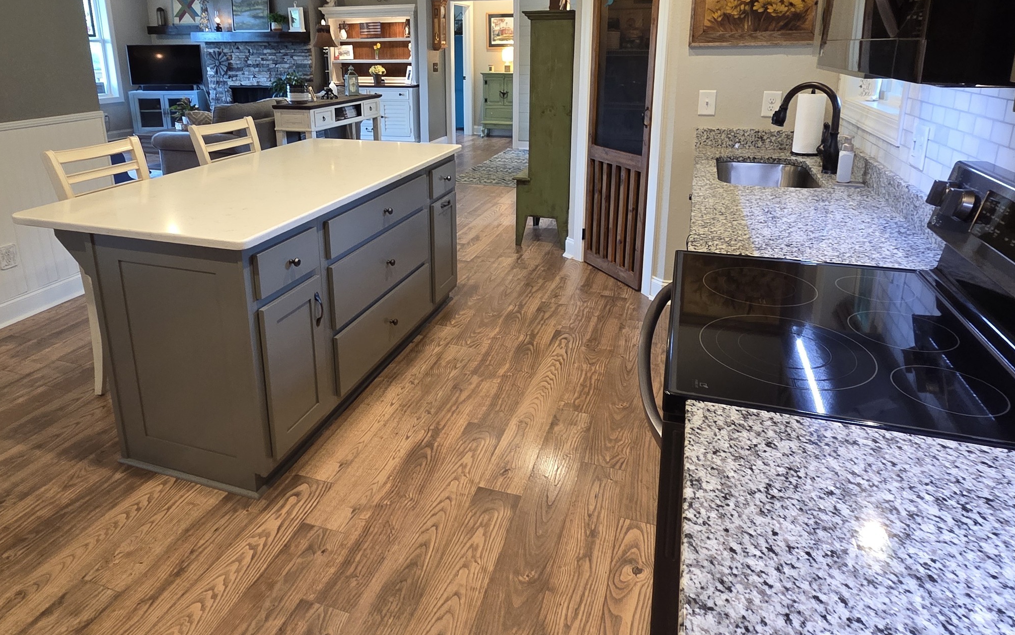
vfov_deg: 55.9
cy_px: 205
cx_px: 472
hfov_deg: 82.2
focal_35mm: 21
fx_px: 581
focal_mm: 2.2
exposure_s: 1/60
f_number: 2.2
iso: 400
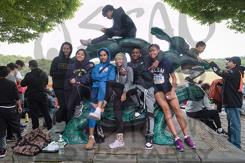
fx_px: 178
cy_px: 82
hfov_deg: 69.0
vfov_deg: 49.3
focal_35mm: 26
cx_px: 122
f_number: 4.5
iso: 800
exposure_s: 1/200
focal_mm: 24
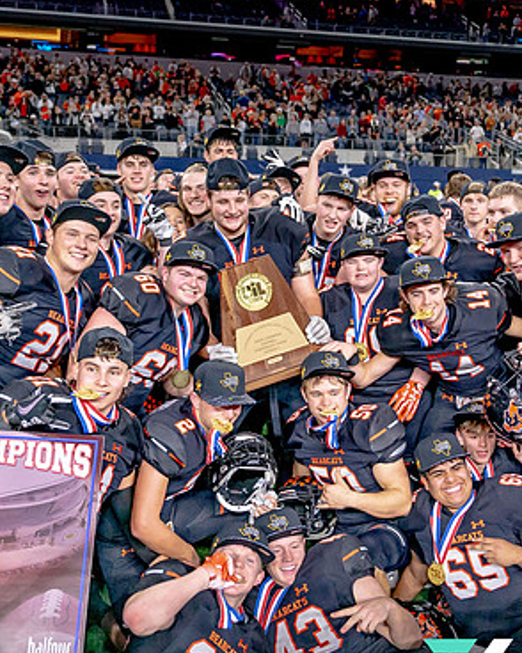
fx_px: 831
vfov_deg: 42.9
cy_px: 330
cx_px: 293
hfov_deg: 34.8
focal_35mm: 43
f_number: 2.8
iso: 2000
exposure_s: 1/1500
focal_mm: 25
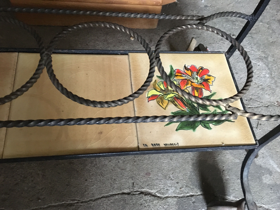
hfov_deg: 60.0
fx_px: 243
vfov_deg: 46.8
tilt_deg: -58.8
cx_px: 140
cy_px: 109
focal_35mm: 30
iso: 320
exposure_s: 1/17
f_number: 2.2
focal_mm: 4.15
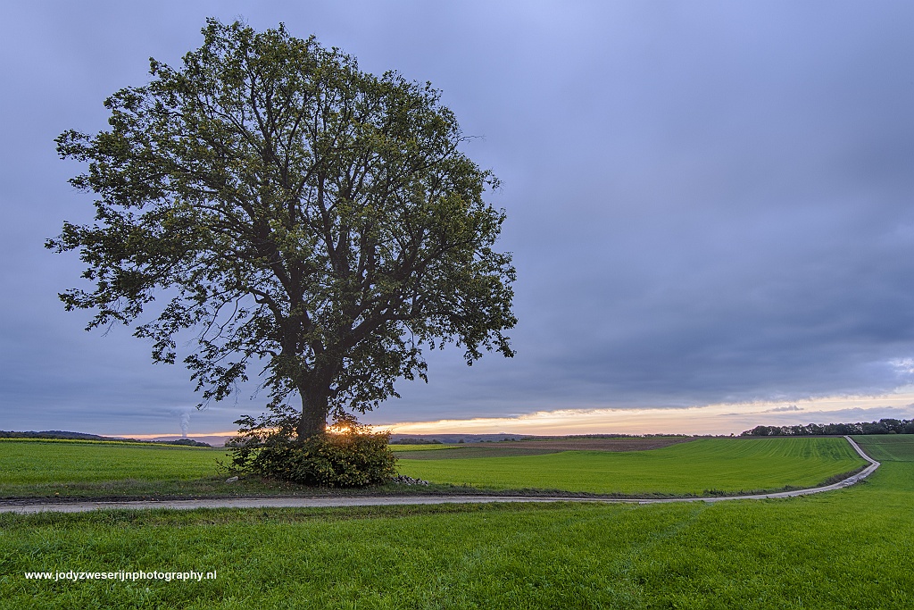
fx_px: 482
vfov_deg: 64.6
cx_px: 457
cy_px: 305
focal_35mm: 19
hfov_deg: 86.9
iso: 100
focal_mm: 19
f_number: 20
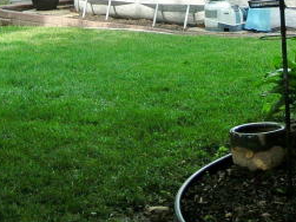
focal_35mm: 112
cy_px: -48
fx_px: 957
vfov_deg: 12.9
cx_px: 208
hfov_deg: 17.5
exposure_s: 1/228
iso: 50
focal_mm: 6.9
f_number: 2.8
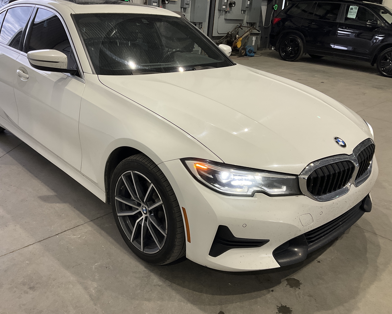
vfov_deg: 44.5
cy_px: 155
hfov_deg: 54.0
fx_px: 383
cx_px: 167
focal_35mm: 33
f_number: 1.8
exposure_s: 1/120
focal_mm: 3
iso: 64
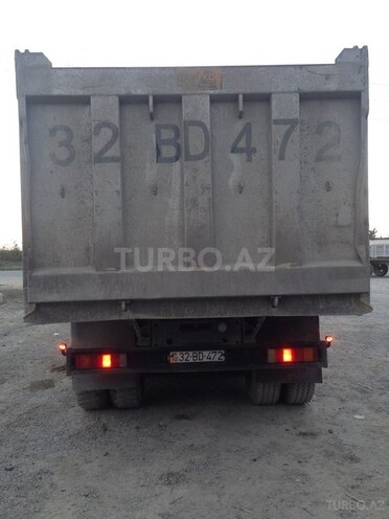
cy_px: 260
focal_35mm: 33
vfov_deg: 55.4
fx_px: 494
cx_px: 194
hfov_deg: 42.9
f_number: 2.4
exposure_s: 1/40
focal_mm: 4.12
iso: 64
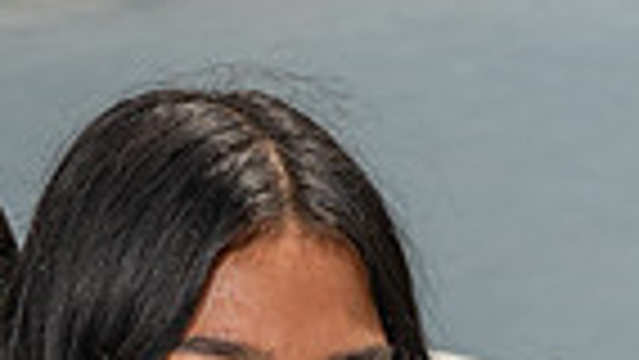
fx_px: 2932
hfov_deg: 12.4
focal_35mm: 173
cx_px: 122
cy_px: 994
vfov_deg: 6.5
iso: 100
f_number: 8
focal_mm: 52
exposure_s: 1/250
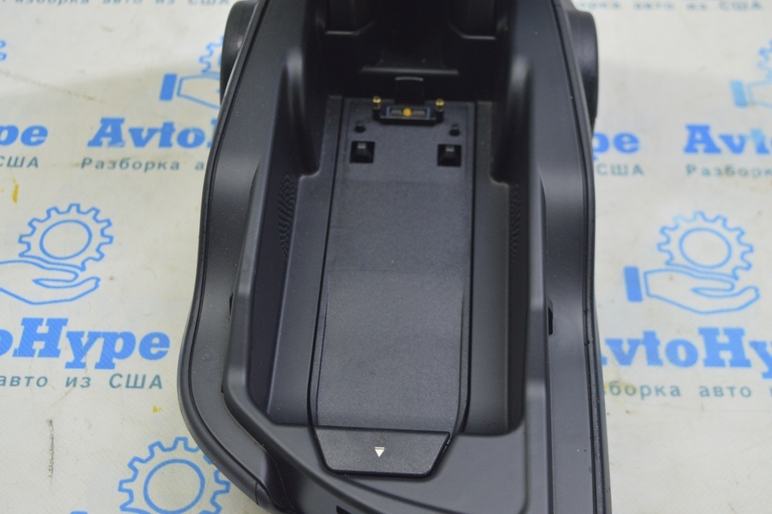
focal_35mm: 51
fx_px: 1093
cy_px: 257
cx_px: 386
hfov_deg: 38.9
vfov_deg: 26.4
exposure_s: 1/20
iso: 400
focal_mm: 34
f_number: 5.6
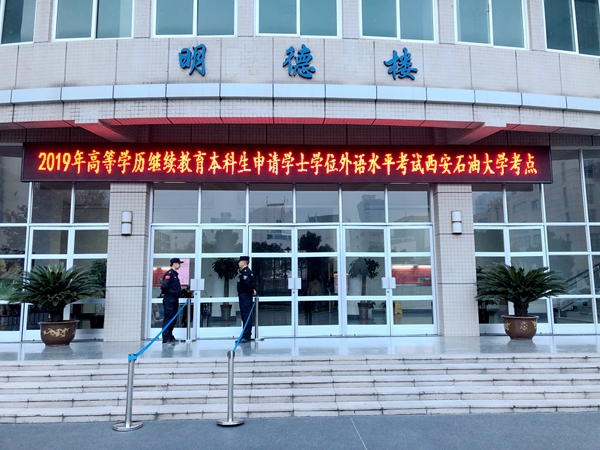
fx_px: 485
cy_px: 225
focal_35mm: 28
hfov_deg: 63.4
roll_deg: +0.8
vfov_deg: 49.7
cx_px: 300
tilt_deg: +6.7
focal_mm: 4
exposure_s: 1/26
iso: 25
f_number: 1.8
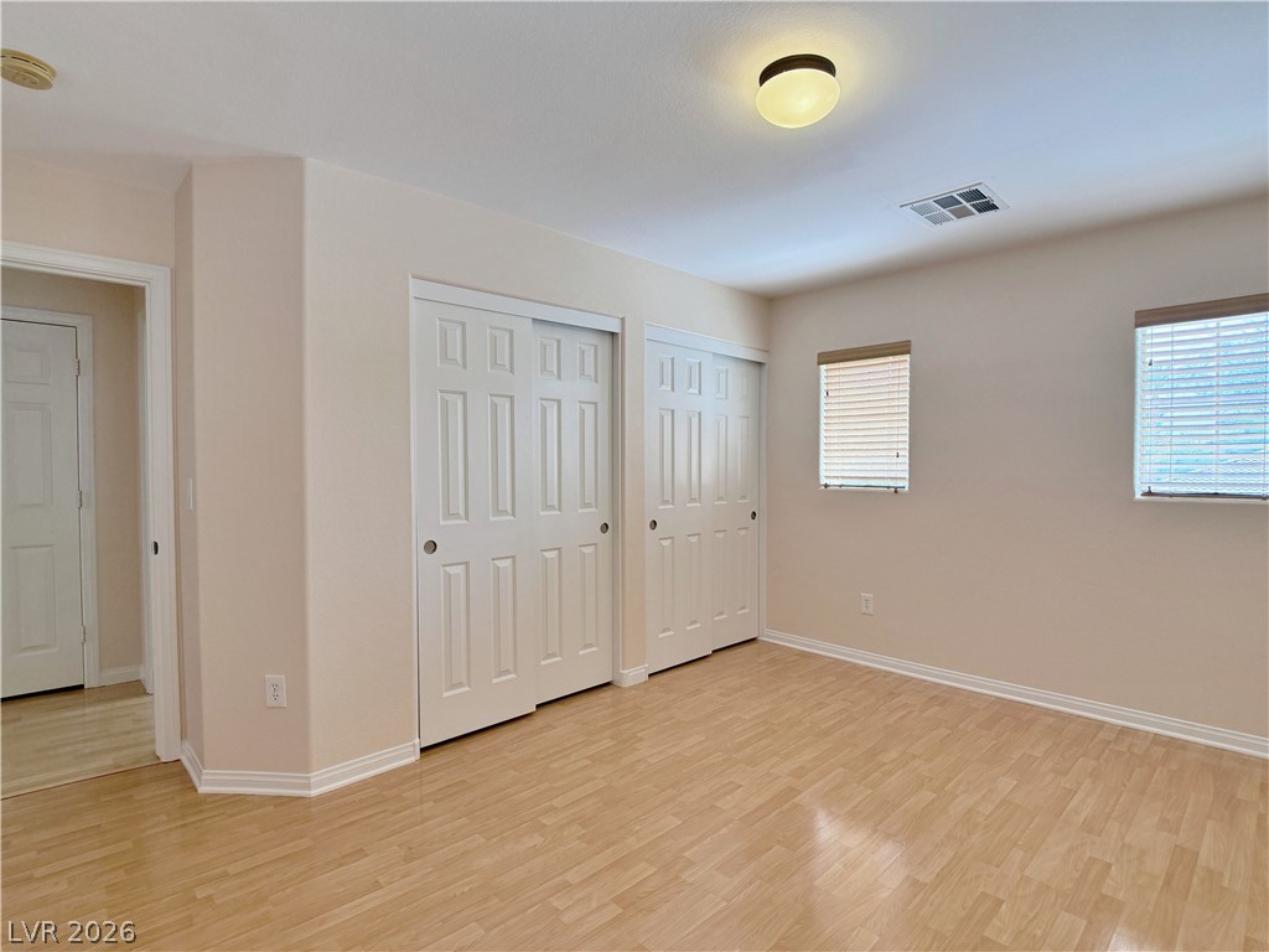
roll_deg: -0.3
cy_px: 476
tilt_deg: -1.3
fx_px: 880
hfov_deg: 71.6
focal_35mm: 24
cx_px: 634
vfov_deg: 56.8
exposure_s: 1/228
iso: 200
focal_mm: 6.76
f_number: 1.78
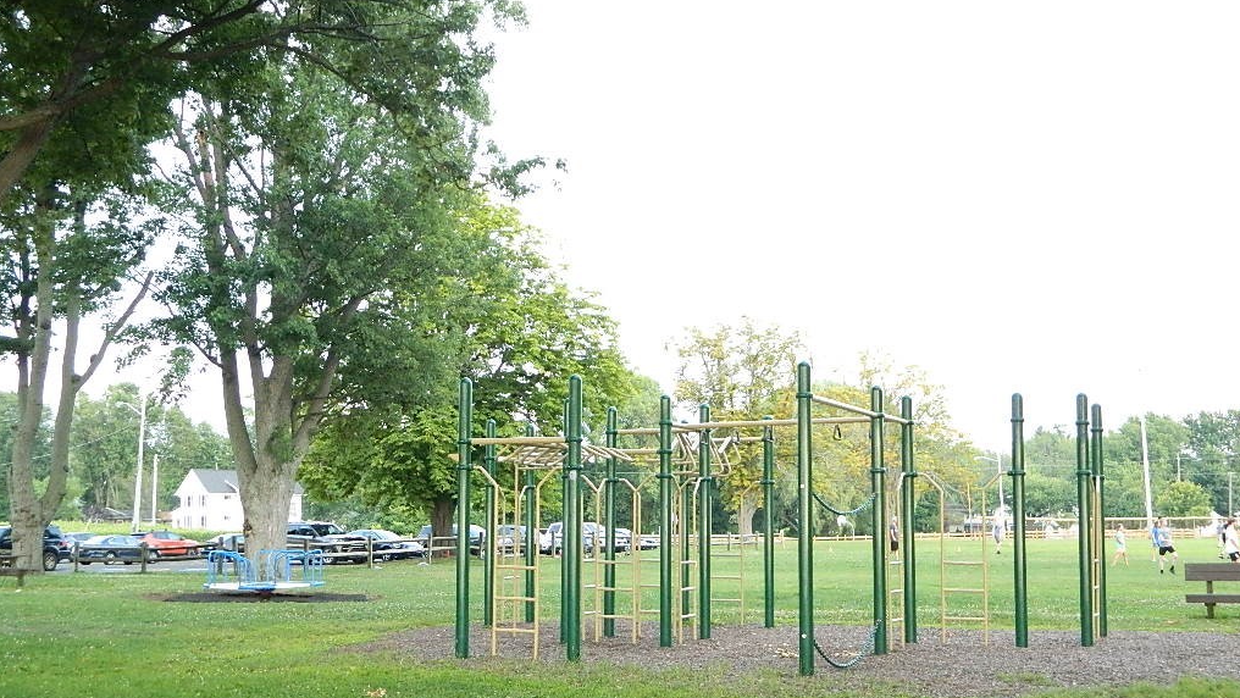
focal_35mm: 45
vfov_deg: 26.5
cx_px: 621
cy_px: 423
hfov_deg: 45.5
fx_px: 1480
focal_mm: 7.3
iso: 400
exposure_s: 1/200
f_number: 3.5
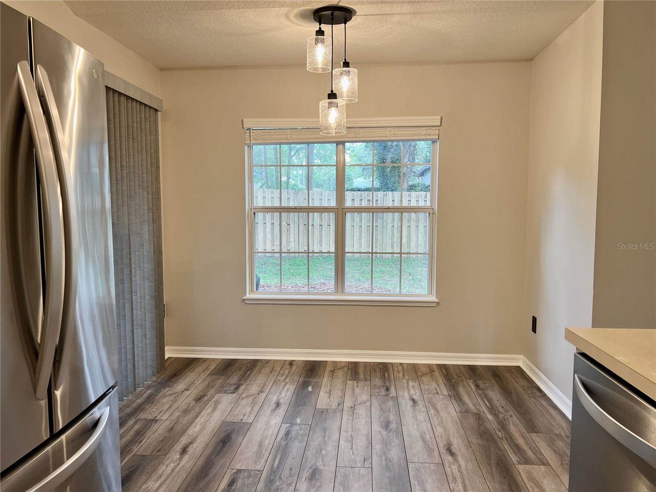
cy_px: 246
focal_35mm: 26
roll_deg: -0.2
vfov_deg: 53.1
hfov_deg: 67.3
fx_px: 493
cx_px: 328
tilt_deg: -5.7
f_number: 1.5
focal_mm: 5.7
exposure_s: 1/60
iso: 80
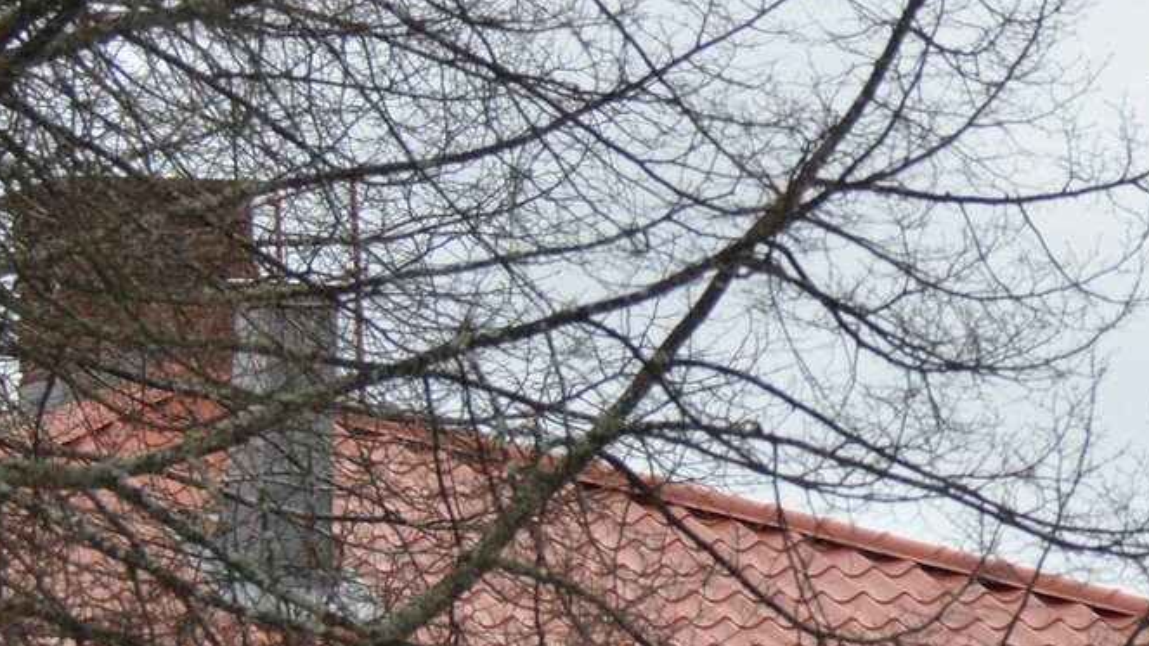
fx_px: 13497
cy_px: 643
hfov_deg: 4.8
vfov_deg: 2.7
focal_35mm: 443
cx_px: 1977
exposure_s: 1/250
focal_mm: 78
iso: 100
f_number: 5.6
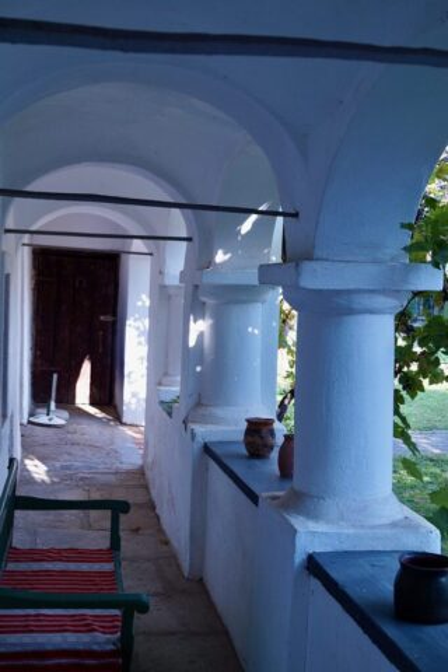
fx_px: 840
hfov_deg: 29.9
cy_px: 336
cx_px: 224
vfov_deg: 43.6
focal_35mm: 45
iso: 100
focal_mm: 30
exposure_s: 1/60
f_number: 5
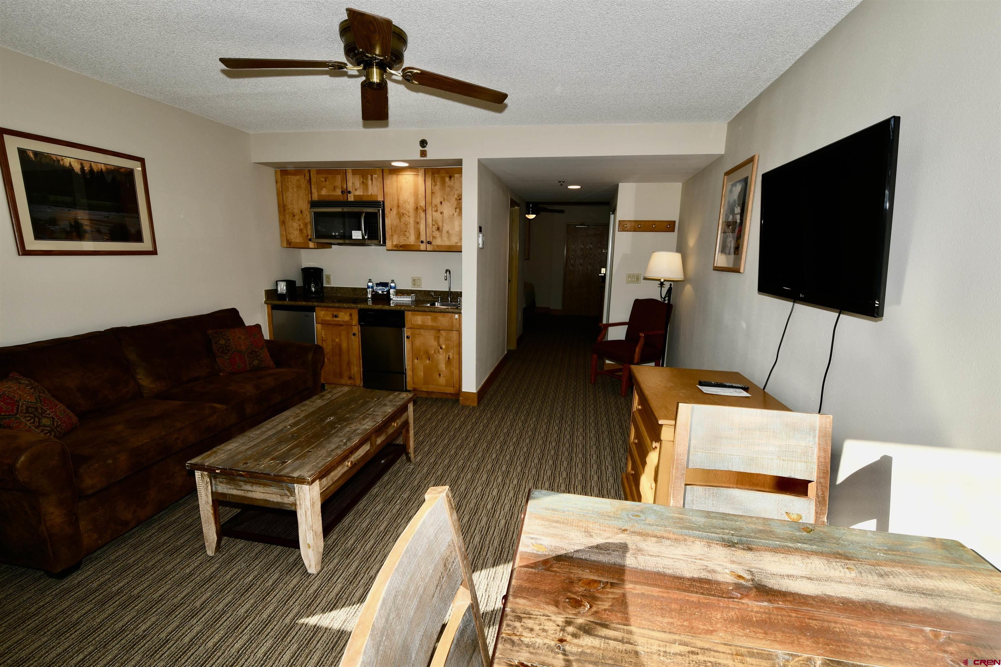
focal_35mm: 15
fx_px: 417
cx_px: 500
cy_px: 334
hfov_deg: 100.4
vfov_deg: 77.3
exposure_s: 1/60
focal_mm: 10
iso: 100
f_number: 7.1
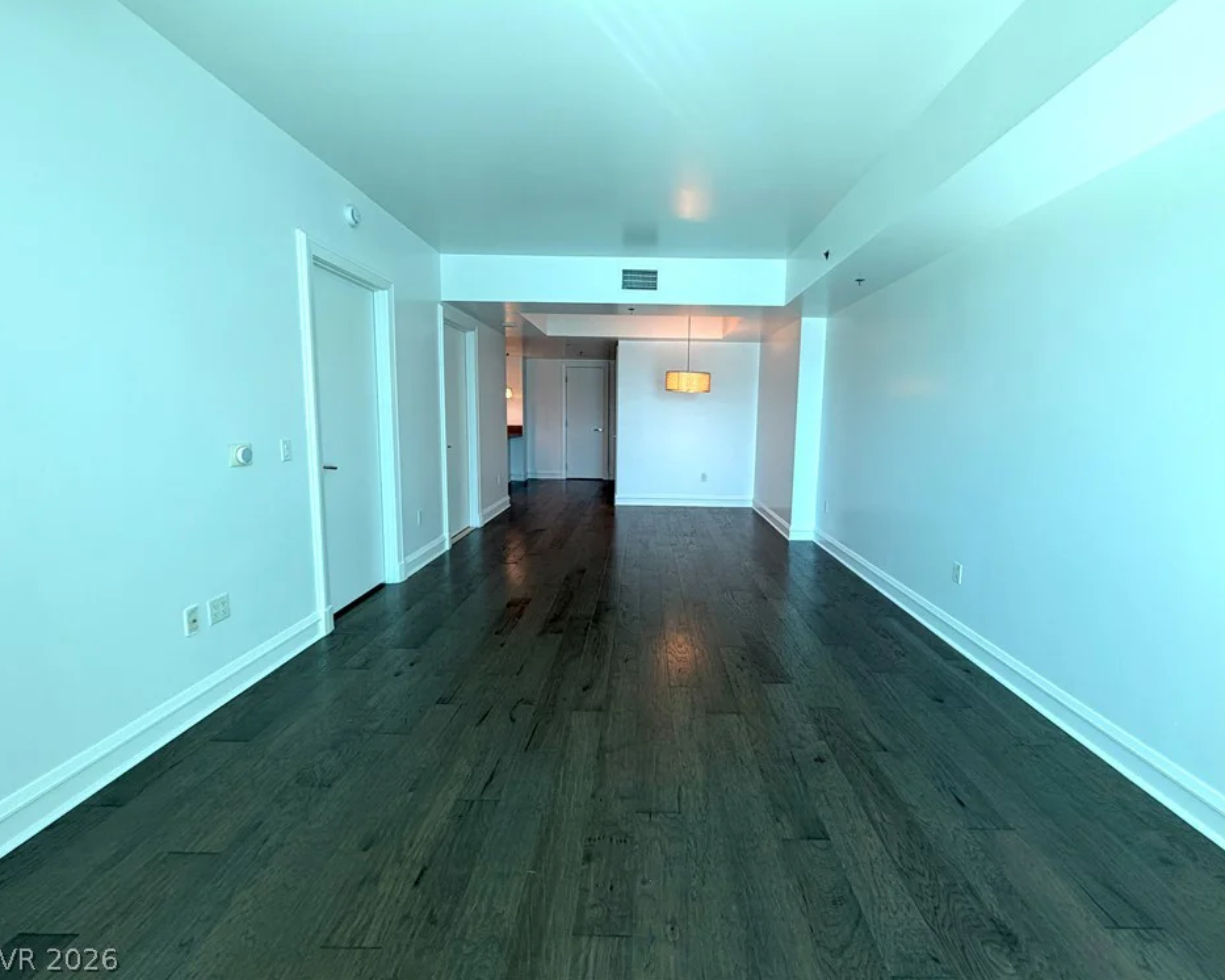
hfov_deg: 96.7
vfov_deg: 84.0
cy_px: 477
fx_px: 544
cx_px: 647
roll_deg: -0.4
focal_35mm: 15
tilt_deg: -6.5
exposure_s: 1/120
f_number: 2.2
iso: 100
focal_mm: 2.22
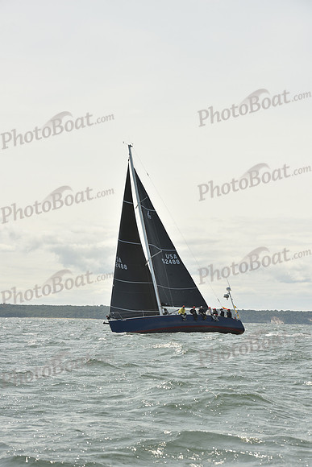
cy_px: 234
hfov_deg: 14.0
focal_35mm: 98
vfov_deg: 20.8
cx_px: 156
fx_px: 1273
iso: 250
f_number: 9
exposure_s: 1/800
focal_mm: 98
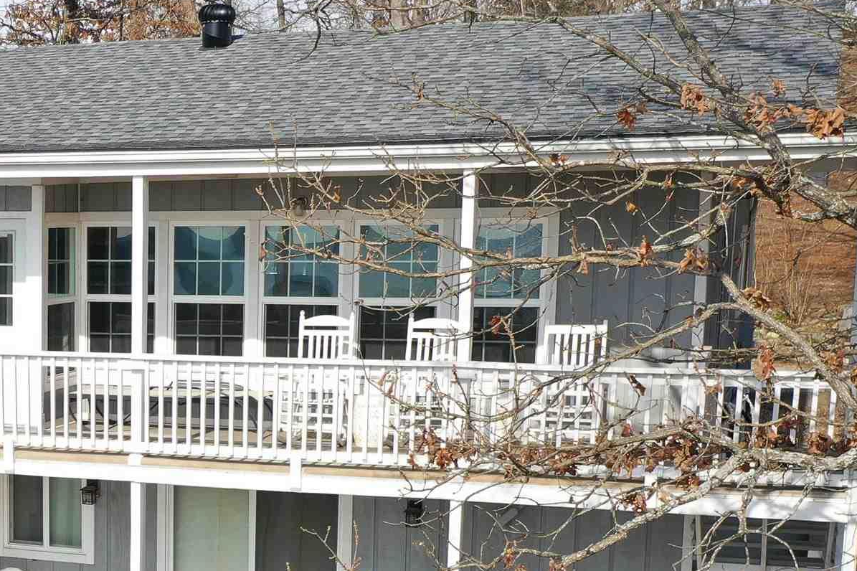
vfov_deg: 18.5
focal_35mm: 72
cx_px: -24
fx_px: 1713
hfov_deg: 26.4
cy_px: 534
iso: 100
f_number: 3.2
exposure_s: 1/50
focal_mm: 10.26
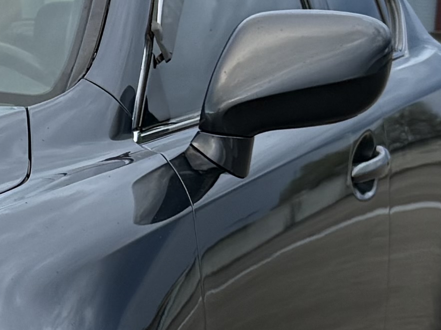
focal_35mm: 155
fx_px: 1975
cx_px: -235
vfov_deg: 9.5
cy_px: 380
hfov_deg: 12.1
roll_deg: -1.0
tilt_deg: -9.8
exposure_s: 1/383
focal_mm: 6.76
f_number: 1.78
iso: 100
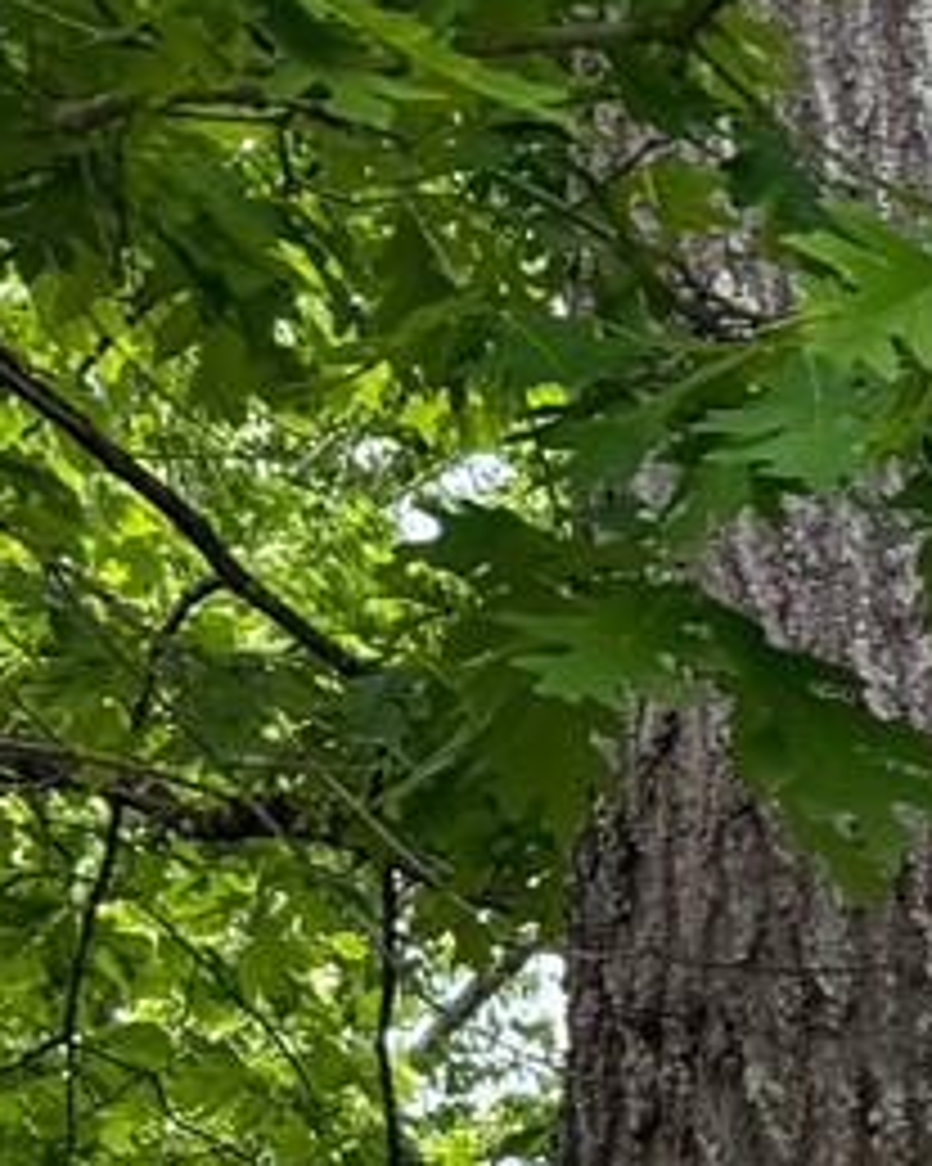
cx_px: 3480
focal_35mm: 185
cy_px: 3156
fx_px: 6382
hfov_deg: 6.8
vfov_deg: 9.0
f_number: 1.8
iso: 80
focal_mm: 6.76
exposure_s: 1/1000
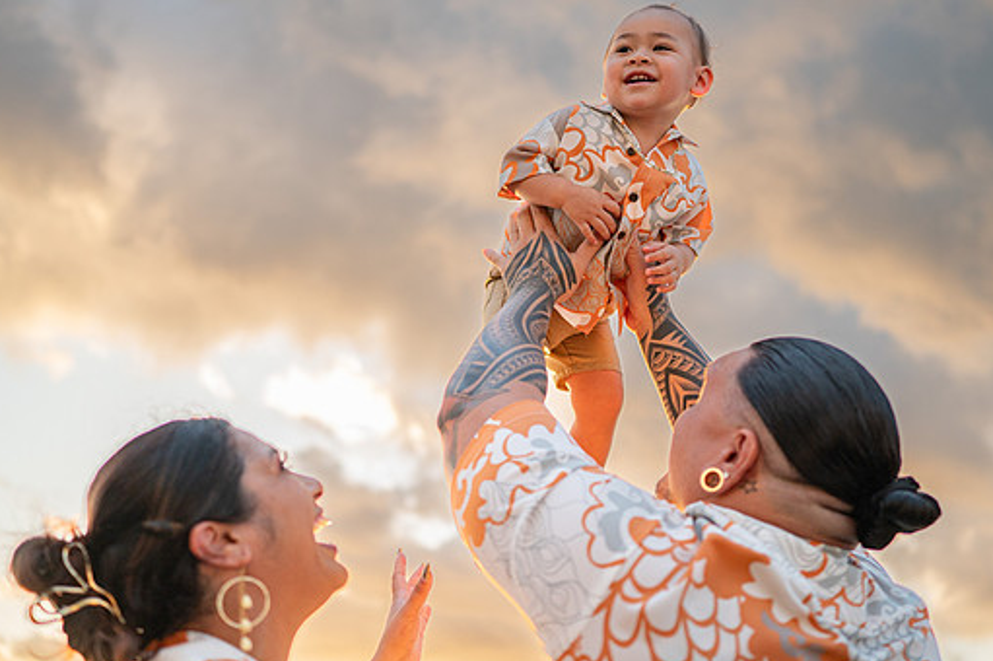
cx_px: 527
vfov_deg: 29.7
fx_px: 1240
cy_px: 264
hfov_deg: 43.6
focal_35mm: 45
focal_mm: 35
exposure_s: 1/1000
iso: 400
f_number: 1.8
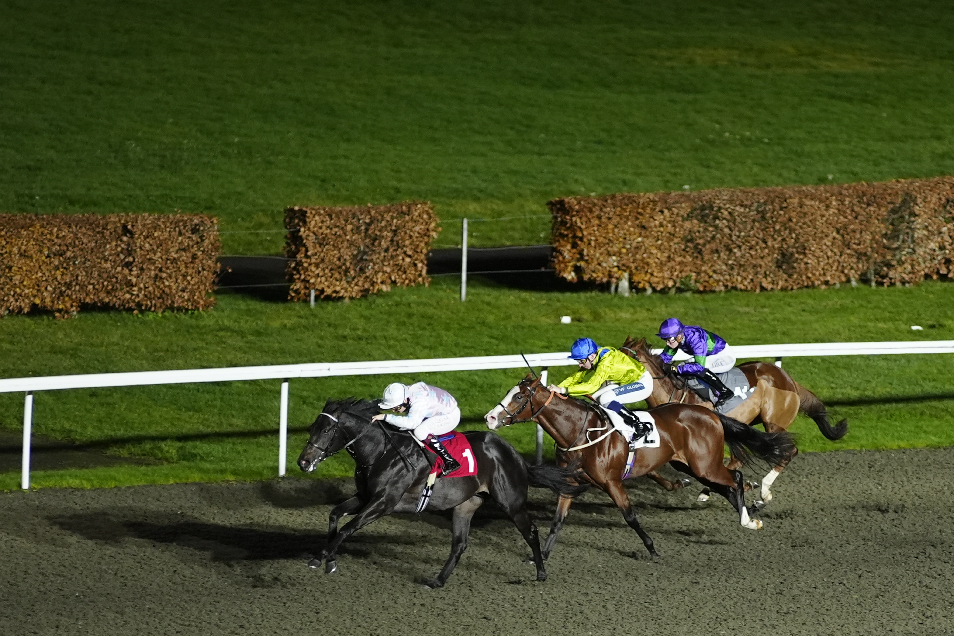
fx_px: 5300
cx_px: 477
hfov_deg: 10.3
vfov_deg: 6.9
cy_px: 318
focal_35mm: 200
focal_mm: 200
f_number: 1.8
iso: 1600
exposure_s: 1/1000
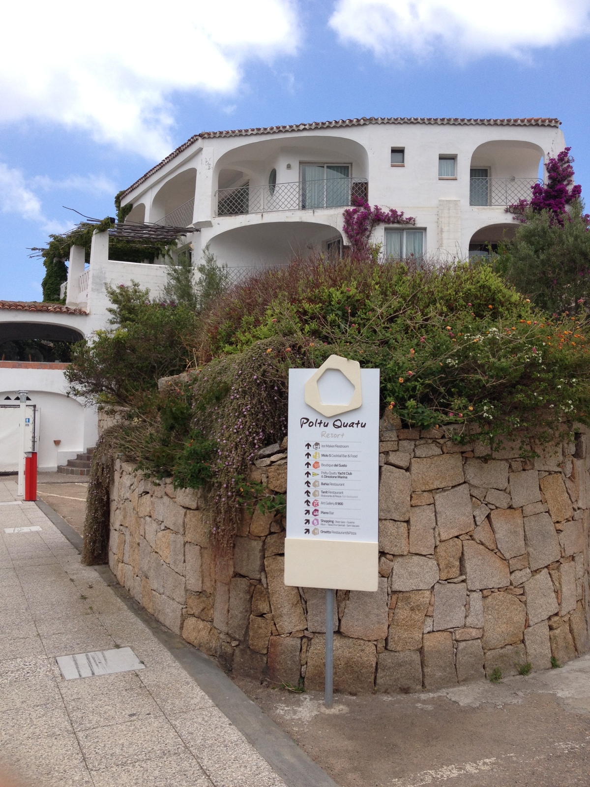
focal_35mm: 35
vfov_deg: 52.6
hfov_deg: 40.7
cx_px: 295
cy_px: 394
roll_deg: +0.3
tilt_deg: +0.7
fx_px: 795
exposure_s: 1/1042
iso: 50
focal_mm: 4.28
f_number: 2.4
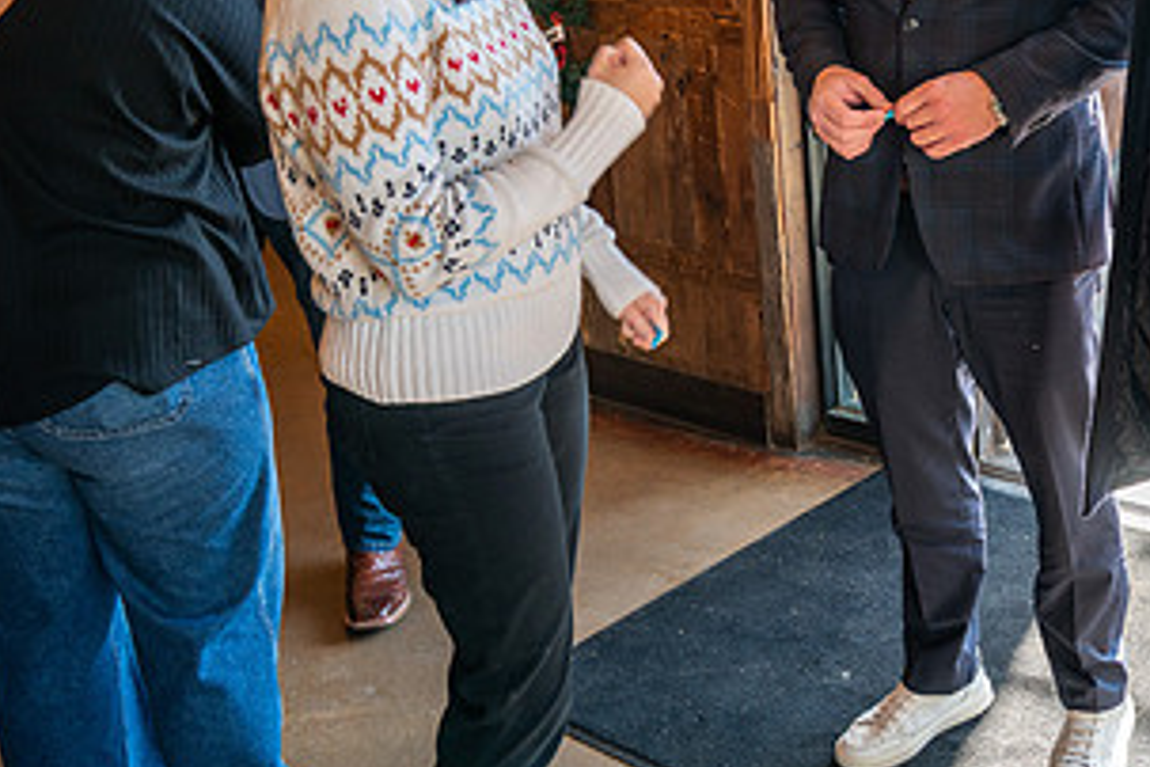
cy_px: 93
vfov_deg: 28.3
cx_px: 1021
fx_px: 1469
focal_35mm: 46
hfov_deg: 39.8
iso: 500
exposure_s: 1/125
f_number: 4.5
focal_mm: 24
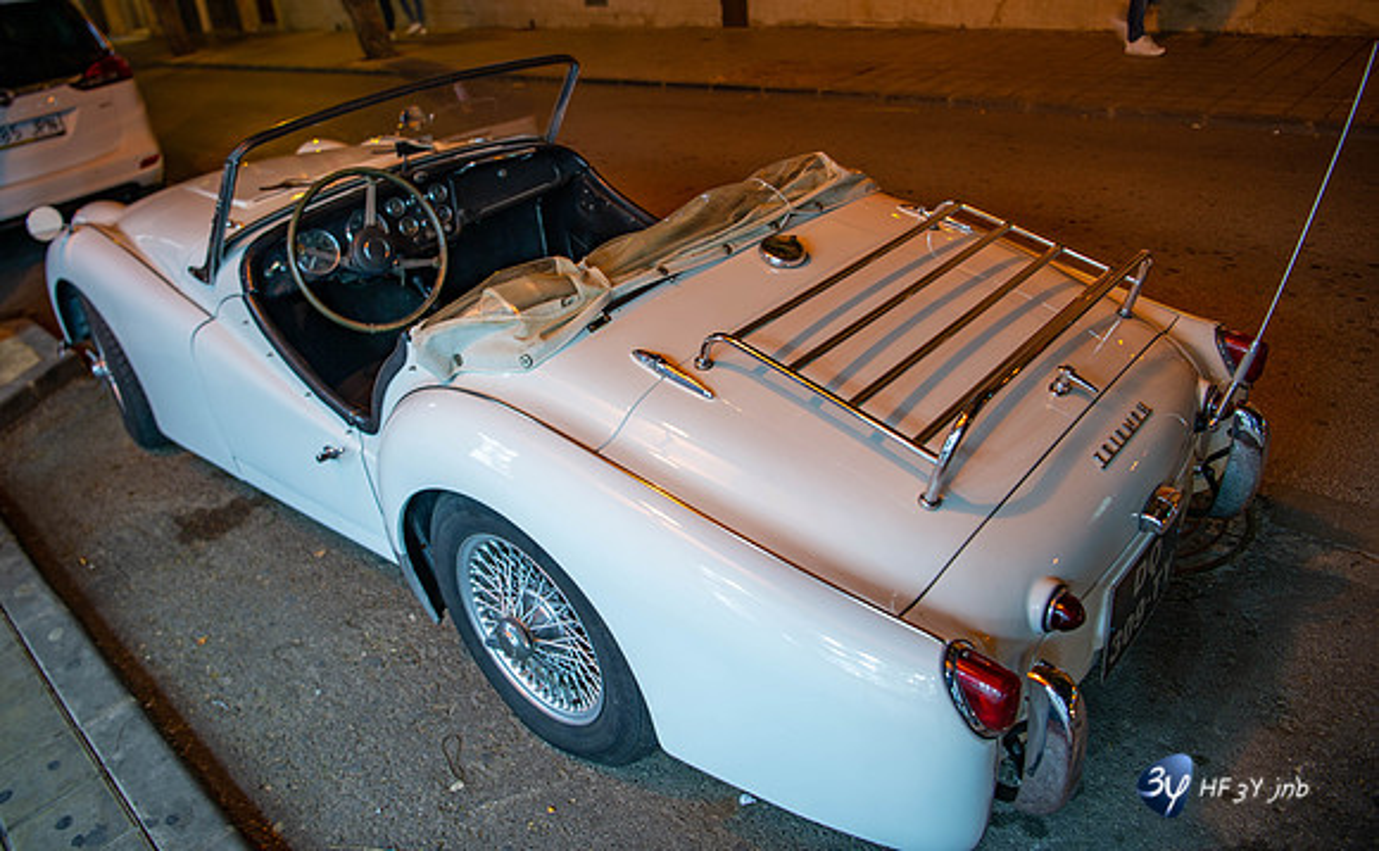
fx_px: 963
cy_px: 370
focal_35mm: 26
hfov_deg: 71.2
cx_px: 657
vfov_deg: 47.6
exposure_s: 1/25
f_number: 2.8
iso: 100
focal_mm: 24
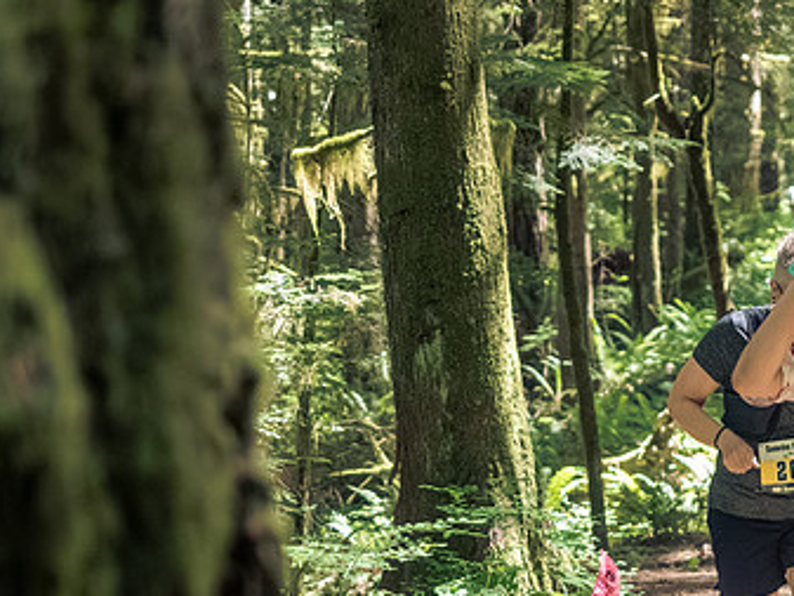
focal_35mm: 144
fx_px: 3304
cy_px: 392
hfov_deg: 13.6
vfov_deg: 10.3
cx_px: 615
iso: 4000
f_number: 2.8
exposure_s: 1/1000
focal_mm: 40
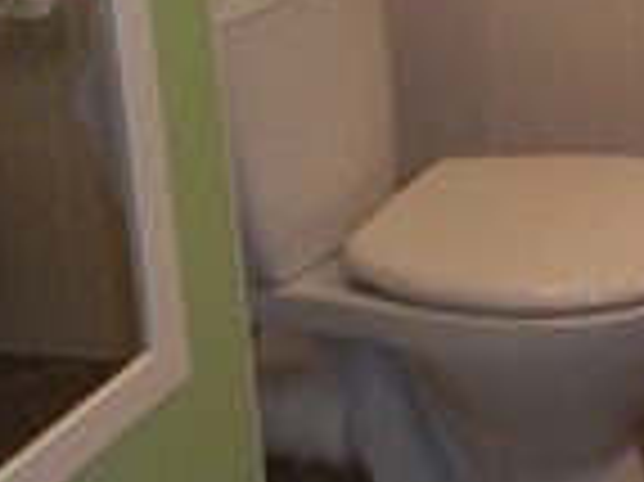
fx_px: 1915
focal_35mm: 103
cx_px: 1022
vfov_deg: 13.4
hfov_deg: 16.9
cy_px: -275
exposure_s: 1/30
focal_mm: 4
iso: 200
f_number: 3.4
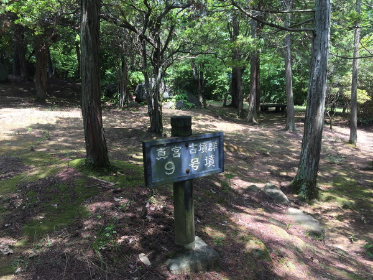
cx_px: 186
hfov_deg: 61.7
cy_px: 140
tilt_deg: -10.2
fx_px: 312
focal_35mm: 29
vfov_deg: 48.2
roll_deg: +0.6
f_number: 2.2
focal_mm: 4.15
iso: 32
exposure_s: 1/260
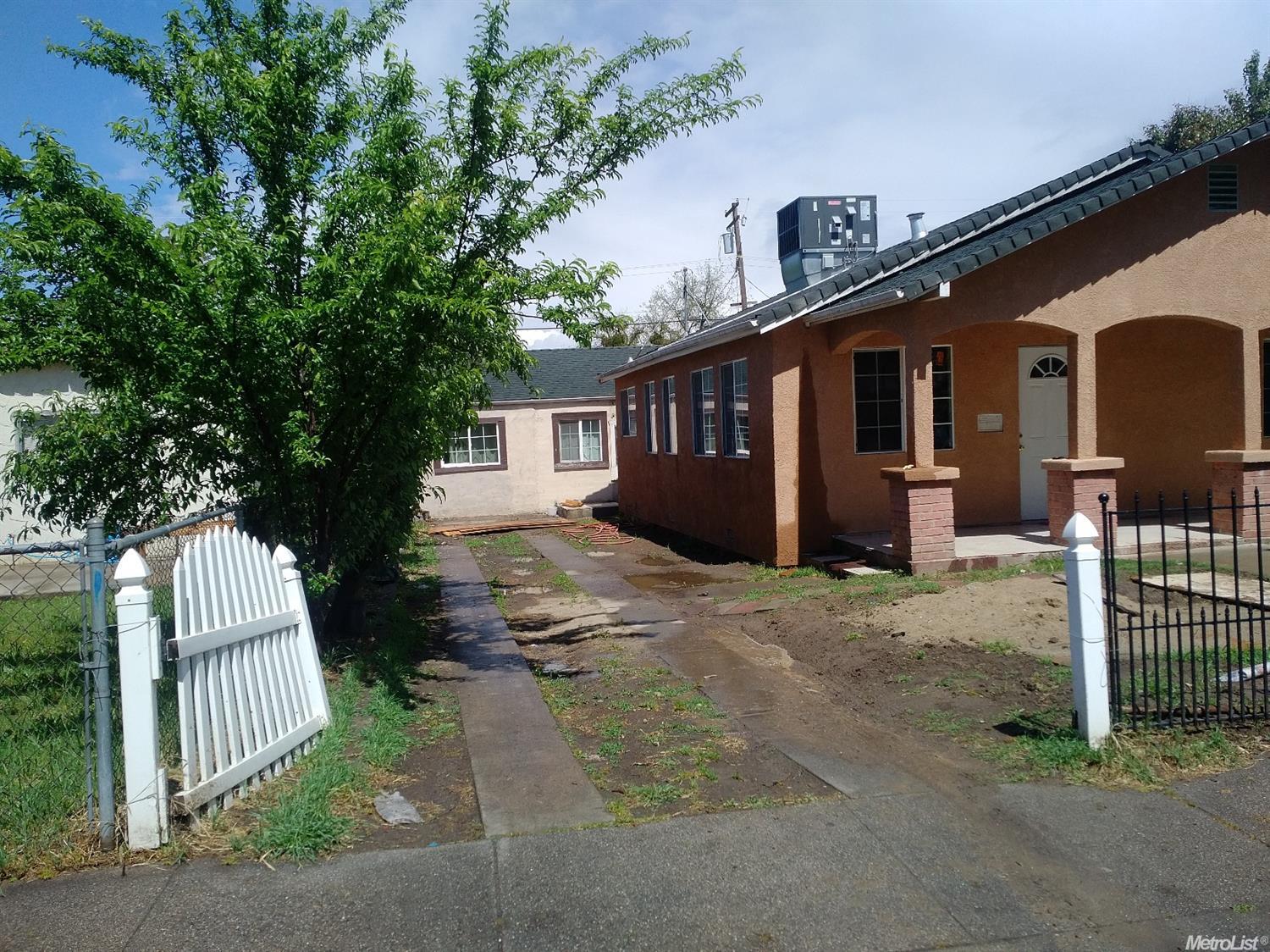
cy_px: 476
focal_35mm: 27
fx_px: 990
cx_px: 635
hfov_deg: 65.3
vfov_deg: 51.3
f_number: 2.2
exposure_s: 1/1718
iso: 50
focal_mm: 4.75
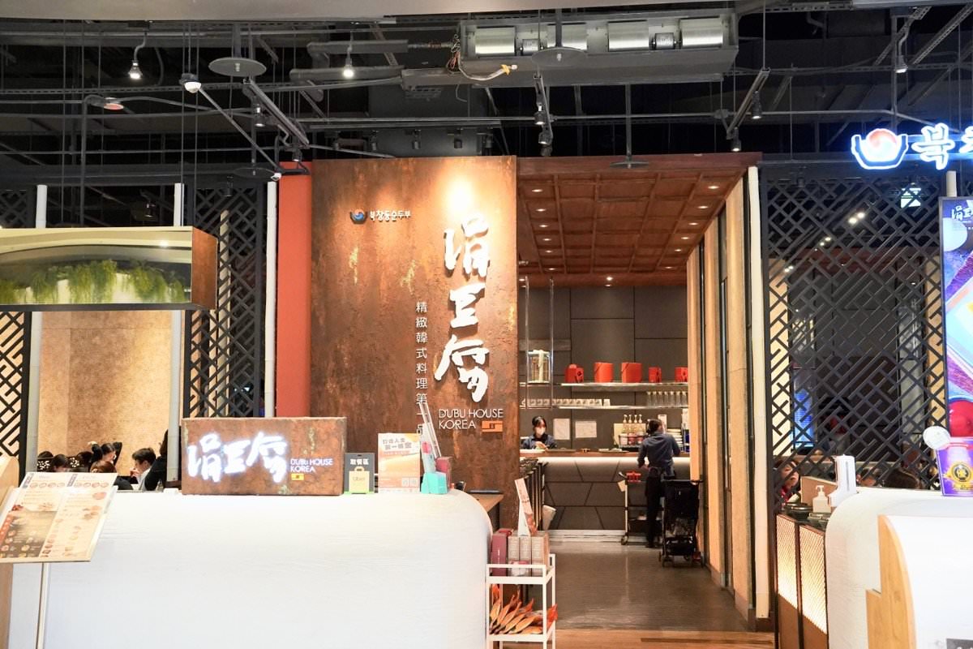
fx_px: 1173
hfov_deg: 45.1
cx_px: 486
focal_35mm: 43
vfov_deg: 30.9
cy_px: 324
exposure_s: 1/160
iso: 4000
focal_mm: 43.4
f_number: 4
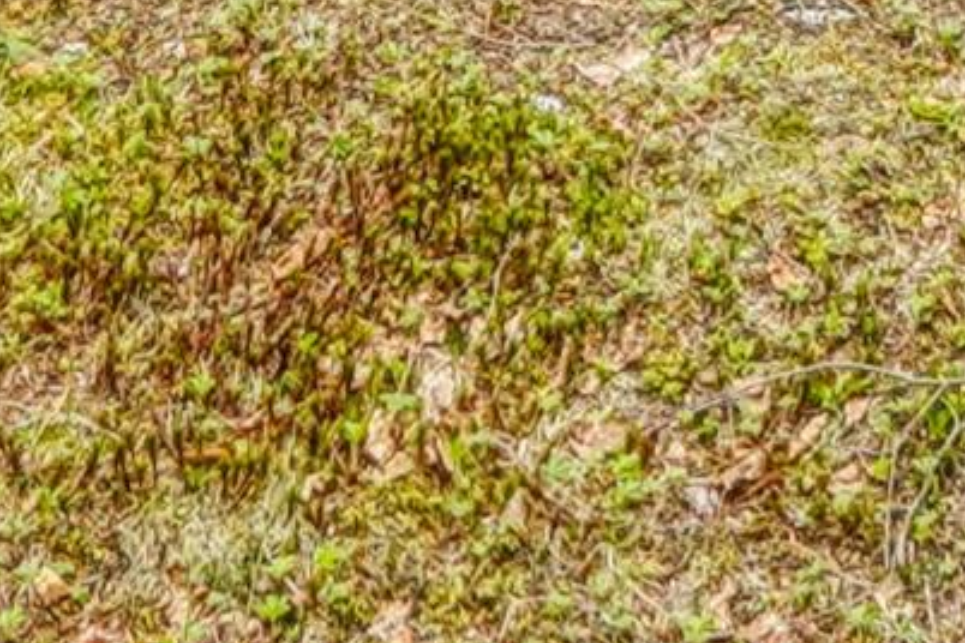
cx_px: 1171
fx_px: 3002
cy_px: -1567
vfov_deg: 8.8
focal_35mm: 112
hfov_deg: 17.4
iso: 125
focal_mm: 10
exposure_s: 1/30
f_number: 10
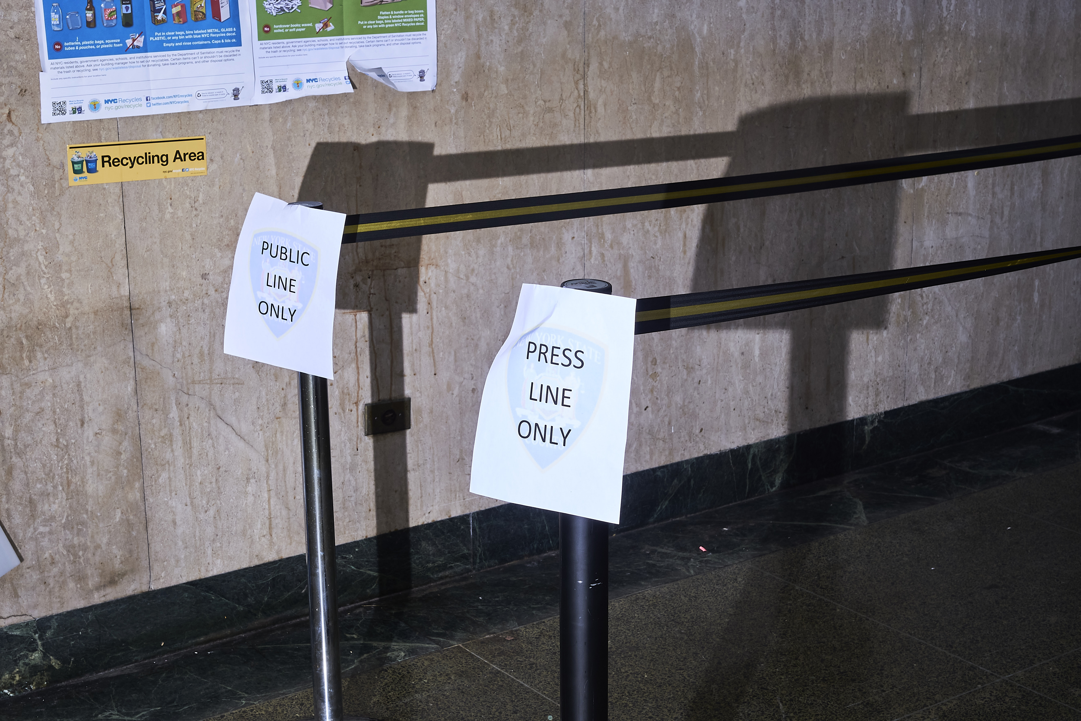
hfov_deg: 37.5
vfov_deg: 25.5
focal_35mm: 53
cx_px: 540
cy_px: 360
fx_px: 1591
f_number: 11
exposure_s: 1/125
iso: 400
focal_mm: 35
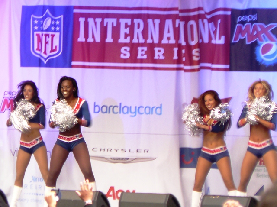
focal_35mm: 264
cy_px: 104
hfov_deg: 7.5
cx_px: 138
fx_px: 2109
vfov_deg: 5.6
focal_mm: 44
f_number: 3.3
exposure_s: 1/30
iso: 100
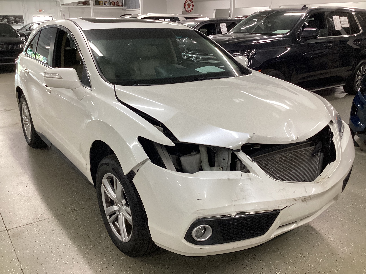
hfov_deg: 58.4
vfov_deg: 45.4
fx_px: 328
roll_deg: +0.1
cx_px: 183
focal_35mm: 31
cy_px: 137
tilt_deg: -18.9
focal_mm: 3.3
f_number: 2.4
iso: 160
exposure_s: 1/60
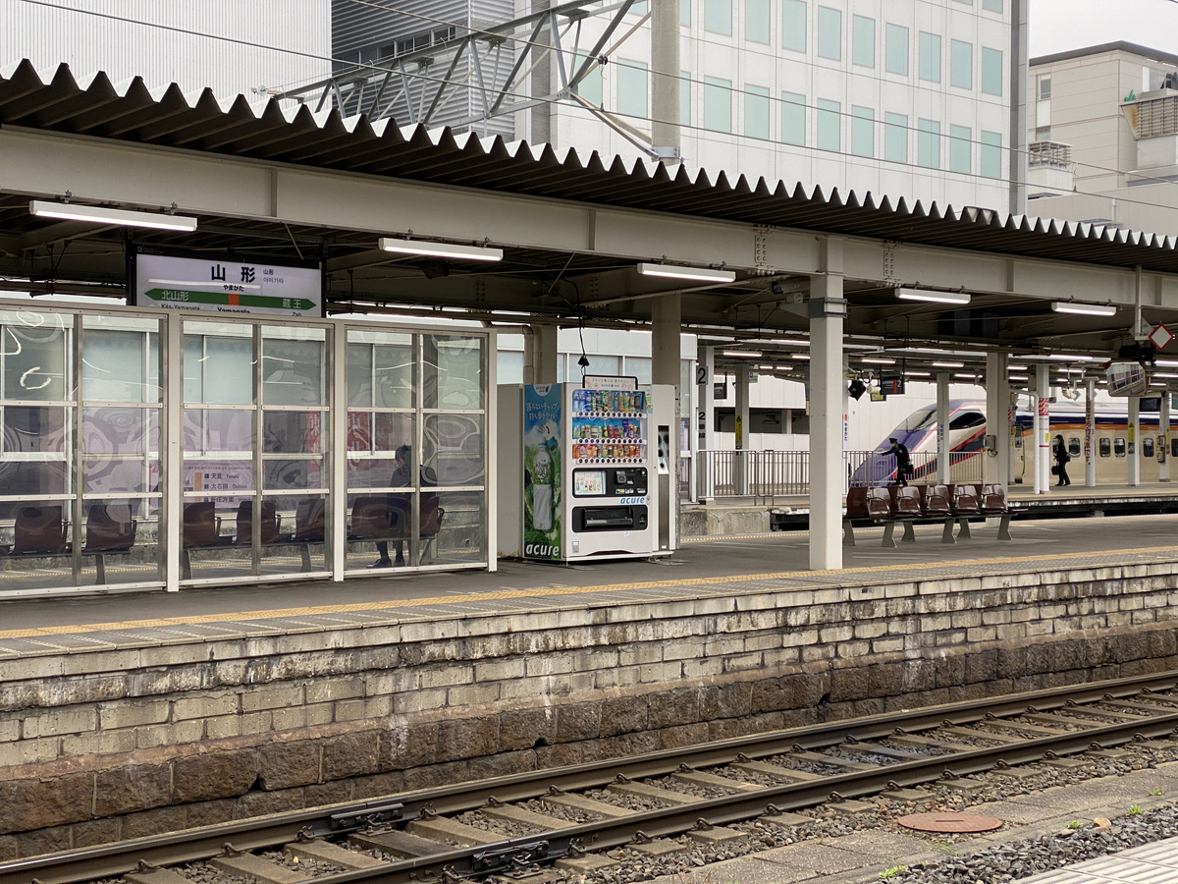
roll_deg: -0.2
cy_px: 442
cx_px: 589
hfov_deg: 36.8
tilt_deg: -1.4
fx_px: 1770
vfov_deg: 28.0
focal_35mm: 52
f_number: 2
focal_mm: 6
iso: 20
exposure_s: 1/347
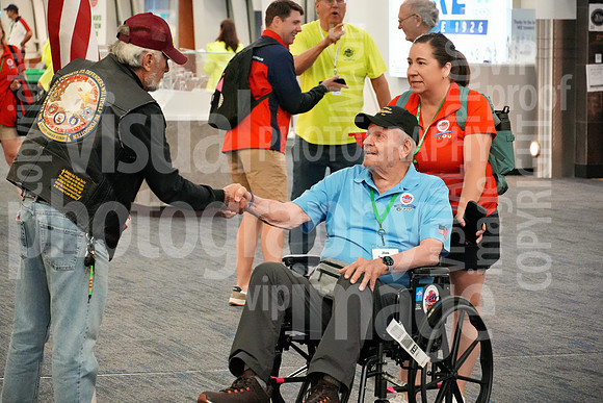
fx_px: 2513
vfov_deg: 9.2
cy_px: 202
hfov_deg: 13.7
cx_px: 302
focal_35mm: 150
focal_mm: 100
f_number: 5.6
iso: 6400
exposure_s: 1/80
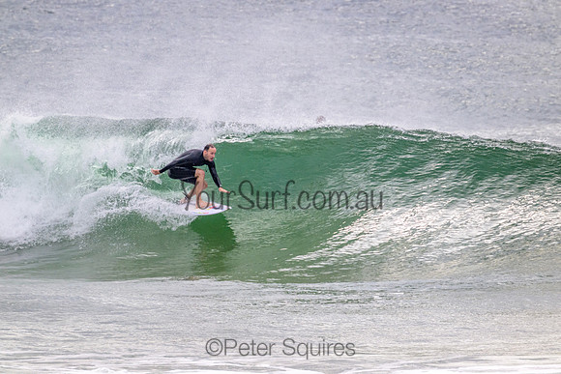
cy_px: 187
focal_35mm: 800
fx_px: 12469
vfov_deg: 1.7
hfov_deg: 2.6
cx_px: 280
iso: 2500
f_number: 11
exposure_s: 1/2000
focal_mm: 800
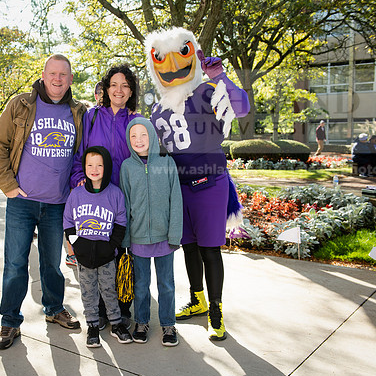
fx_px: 516
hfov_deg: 39.2
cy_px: 190
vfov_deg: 40.0
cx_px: 106
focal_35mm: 42
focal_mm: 32
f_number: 5
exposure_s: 1/400
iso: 400
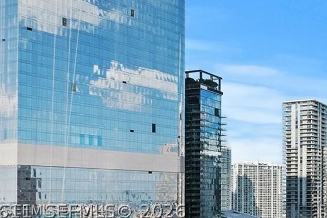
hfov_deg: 35.7
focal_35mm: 43
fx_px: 391
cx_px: 391
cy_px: 211
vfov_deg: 29.4
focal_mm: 10
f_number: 8
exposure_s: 1/400
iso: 200
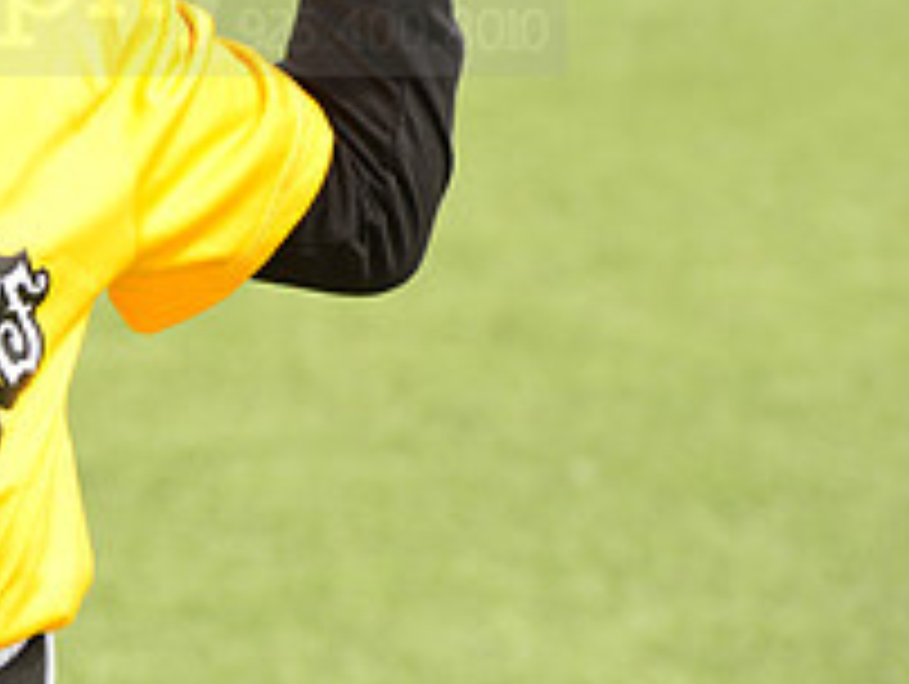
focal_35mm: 441
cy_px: -56
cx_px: -306
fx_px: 11594
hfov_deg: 4.5
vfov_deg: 3.4
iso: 200
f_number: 9
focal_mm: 160
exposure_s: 1/250
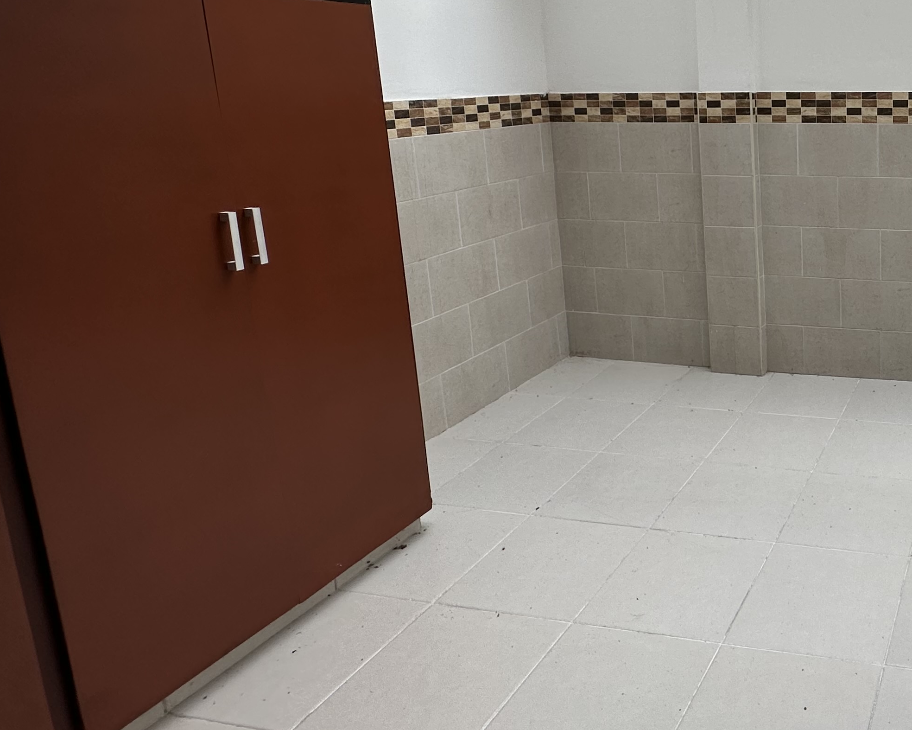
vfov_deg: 49.8
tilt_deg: -8.9
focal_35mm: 28
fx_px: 756
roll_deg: +0.1
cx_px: 883
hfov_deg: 51.6
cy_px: 199
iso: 40
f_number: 2.2
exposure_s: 1/298
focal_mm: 2.22
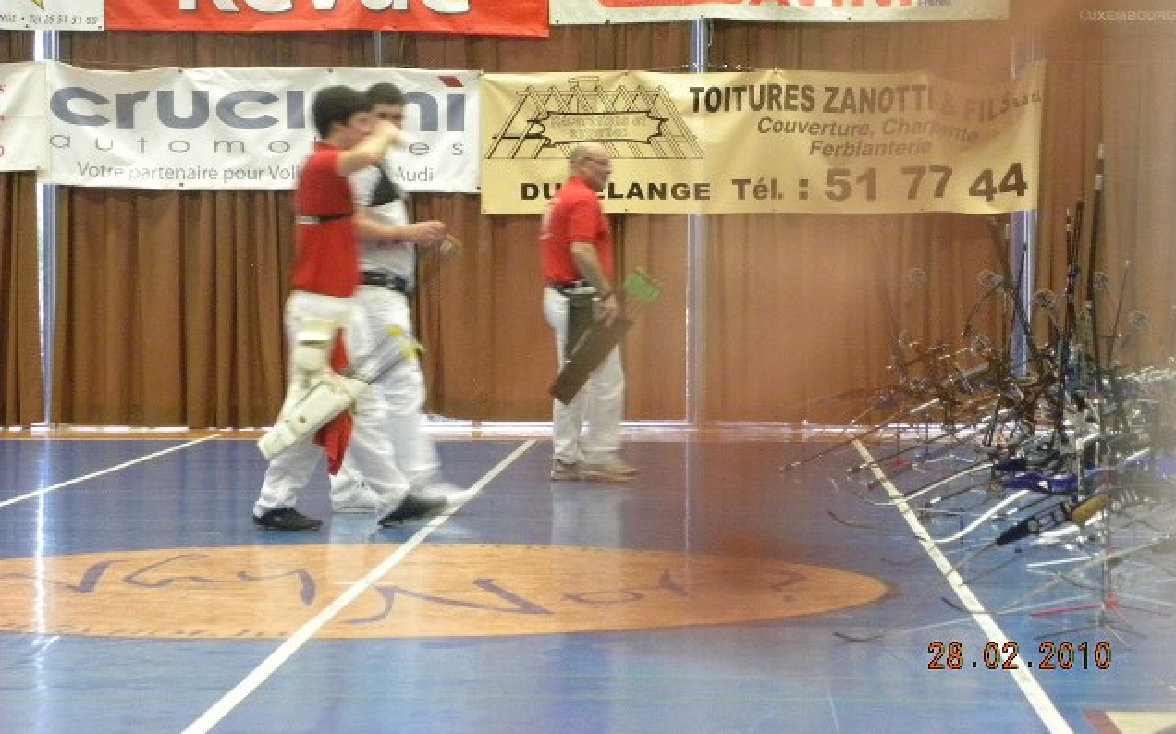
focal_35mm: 112
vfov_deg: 11.7
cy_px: 305
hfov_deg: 18.6
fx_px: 3588
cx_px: 590
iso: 400
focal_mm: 18.8
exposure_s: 1/19.1
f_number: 4
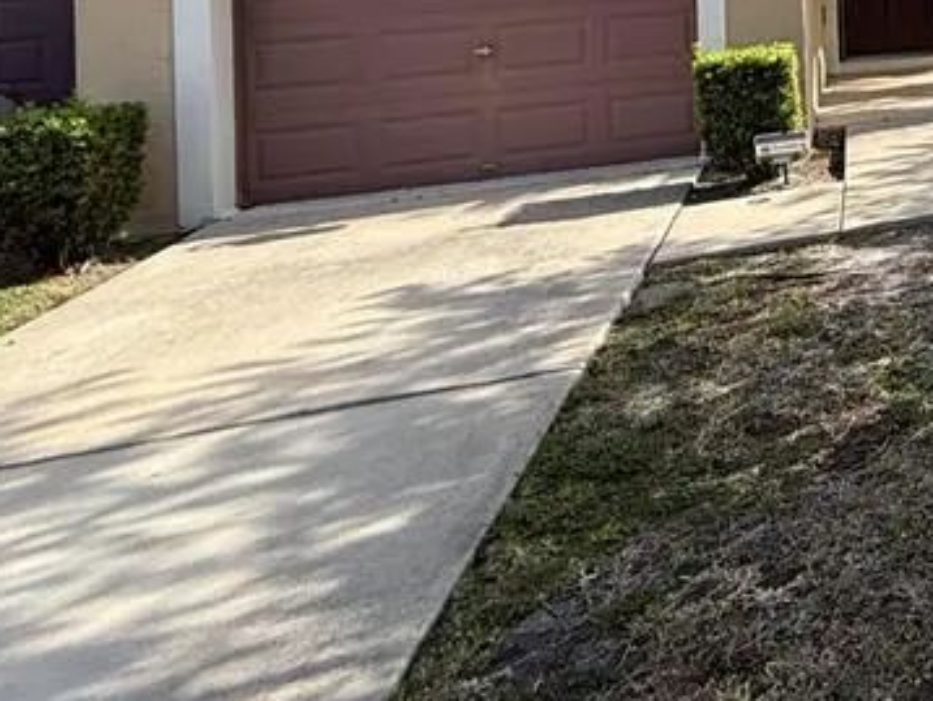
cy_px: -130
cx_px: 1319
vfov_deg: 30.7
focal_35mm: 40
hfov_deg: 31.0
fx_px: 1079
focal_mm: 2.22
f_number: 2.2
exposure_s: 1/1211
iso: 64
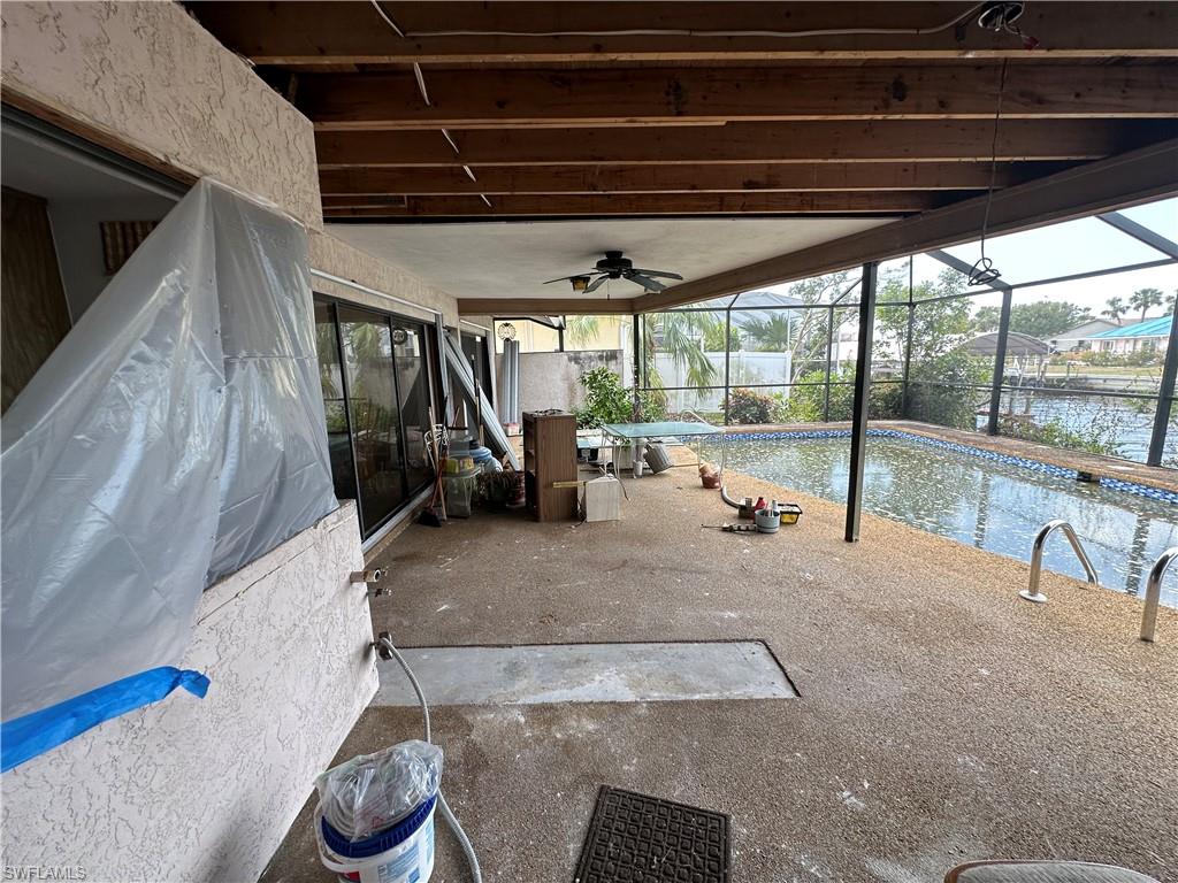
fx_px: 476
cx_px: 589
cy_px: 442
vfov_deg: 85.7
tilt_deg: -9.0
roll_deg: +1.7
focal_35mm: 14
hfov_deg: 102.1
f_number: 2.2
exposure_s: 1/102
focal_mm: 2.22
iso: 40
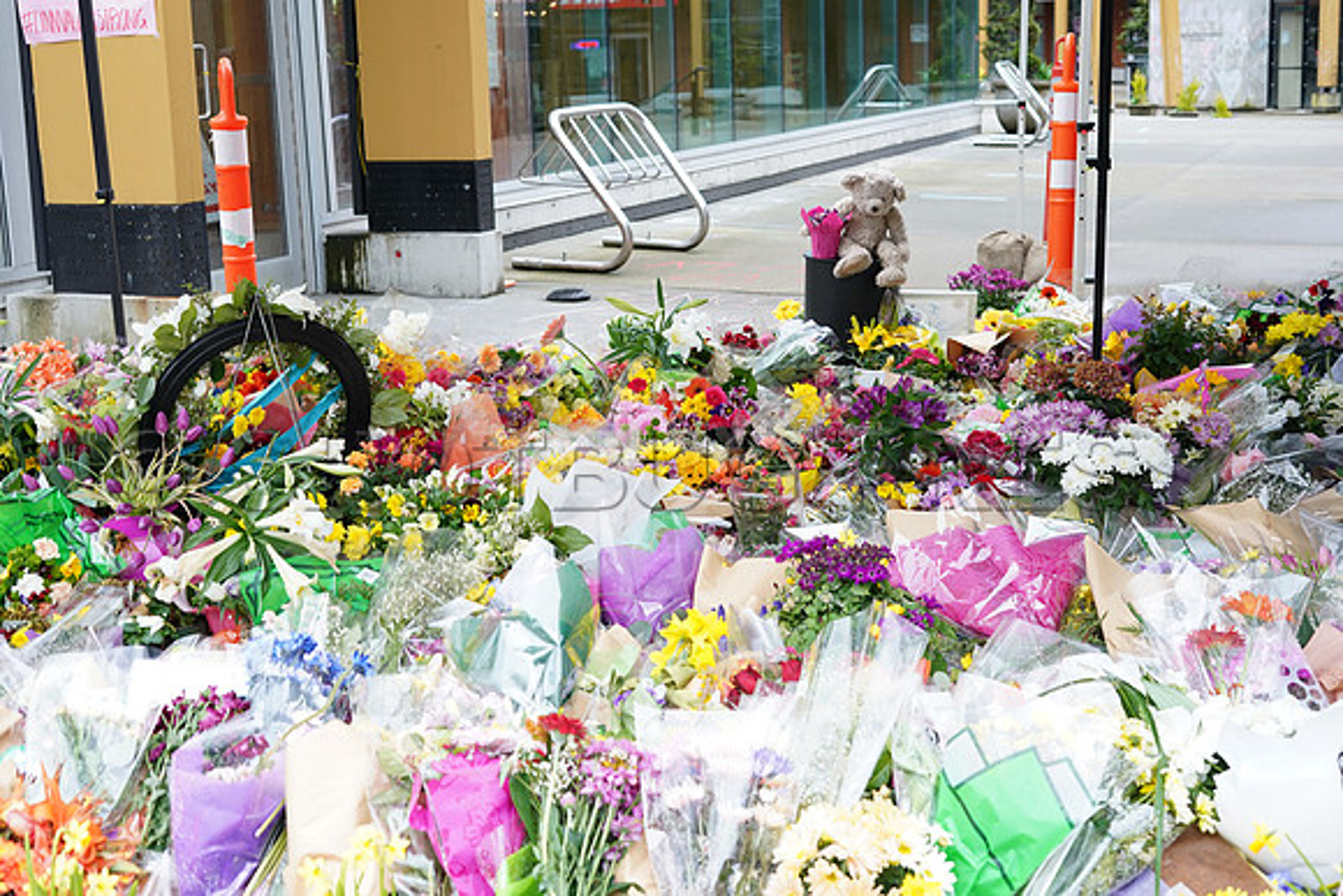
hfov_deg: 39.6
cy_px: 448
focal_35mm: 50
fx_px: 1866
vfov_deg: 27.0
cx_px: 672
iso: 640
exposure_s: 1/60
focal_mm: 50
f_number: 5.6
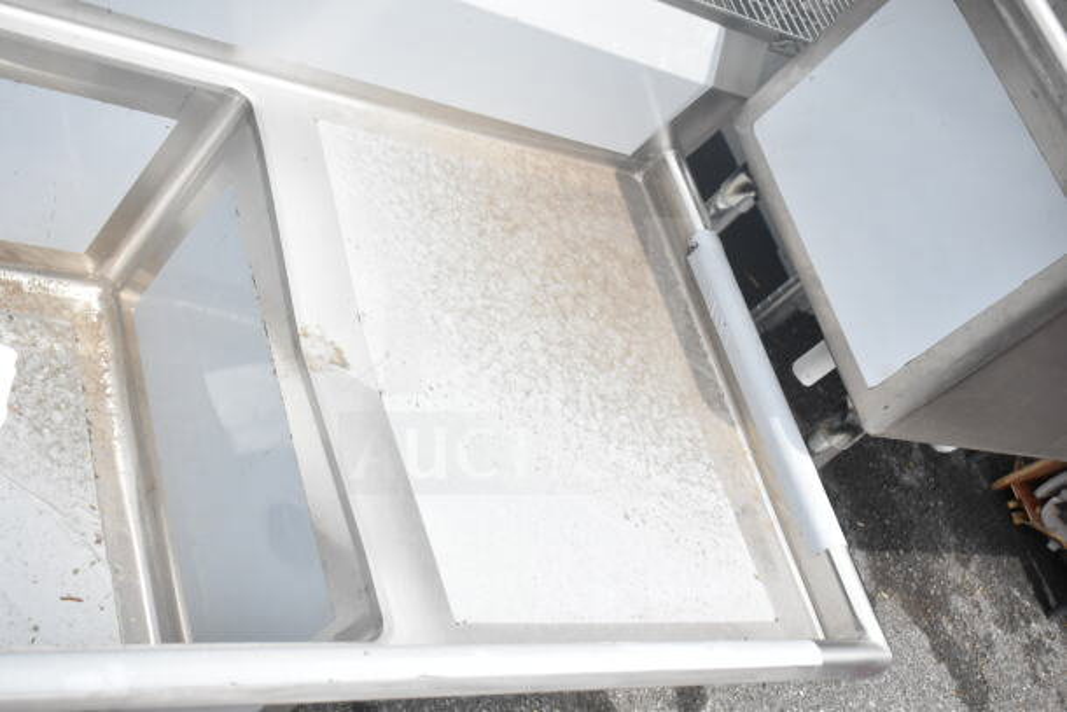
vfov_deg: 28.1
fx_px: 1423
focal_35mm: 48
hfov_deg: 41.1
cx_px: 534
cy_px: 356
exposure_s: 1/4000
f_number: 5.6
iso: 1600
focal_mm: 32
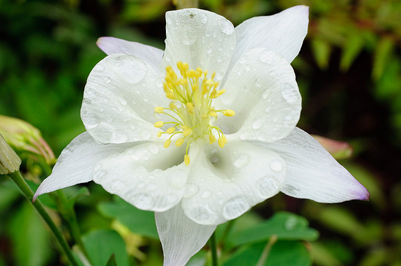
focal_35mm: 75
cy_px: 133
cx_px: 200
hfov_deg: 27.0
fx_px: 834
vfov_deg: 18.1
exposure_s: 1/250
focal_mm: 50
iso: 200
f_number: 8
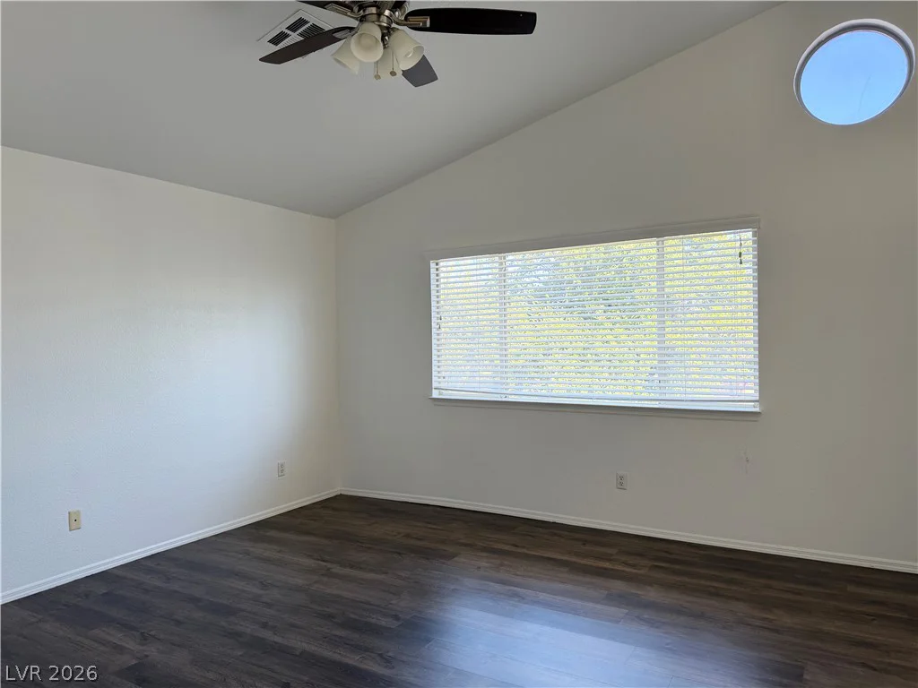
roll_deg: +0.9
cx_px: 459
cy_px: 344
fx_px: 636
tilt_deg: -1.3
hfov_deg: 71.6
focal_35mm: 24
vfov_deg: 56.8
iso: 64
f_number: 1.78
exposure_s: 1/175
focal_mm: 6.76
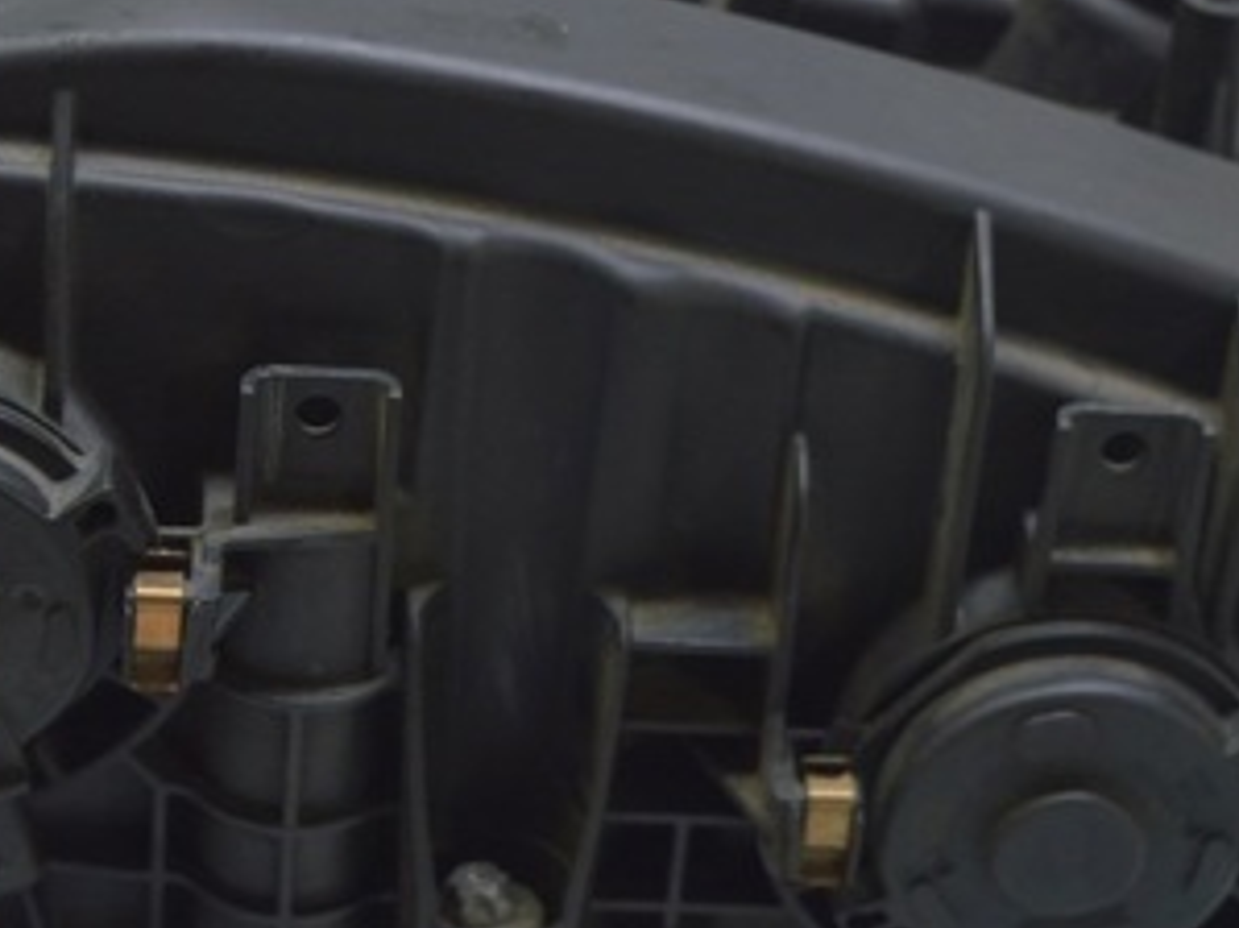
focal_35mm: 111
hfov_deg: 17.6
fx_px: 3971
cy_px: 549
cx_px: 336
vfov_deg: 13.3
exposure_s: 1/20
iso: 400
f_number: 5.6
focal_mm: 36
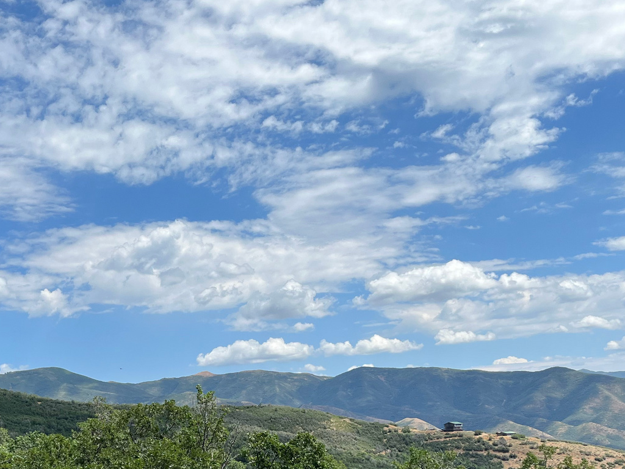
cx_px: 219
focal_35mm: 52
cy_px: 419
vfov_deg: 27.1
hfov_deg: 36.5
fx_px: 939
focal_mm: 5.1
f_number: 1.6
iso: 50
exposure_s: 1/5319
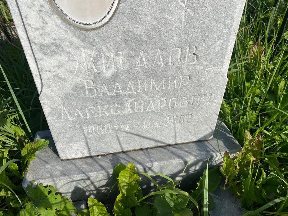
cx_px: 144
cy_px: 108
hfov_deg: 67.3
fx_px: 216
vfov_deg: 53.1
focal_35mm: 26
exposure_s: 1/4115
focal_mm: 4.25
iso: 32
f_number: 1.8
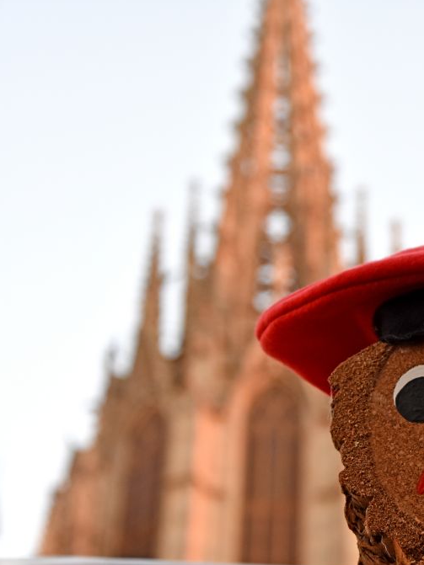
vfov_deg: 17.9
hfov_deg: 13.3
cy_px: 283
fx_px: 1797
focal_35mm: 110
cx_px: 389
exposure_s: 1/125
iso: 800
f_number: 5.6
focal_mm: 50
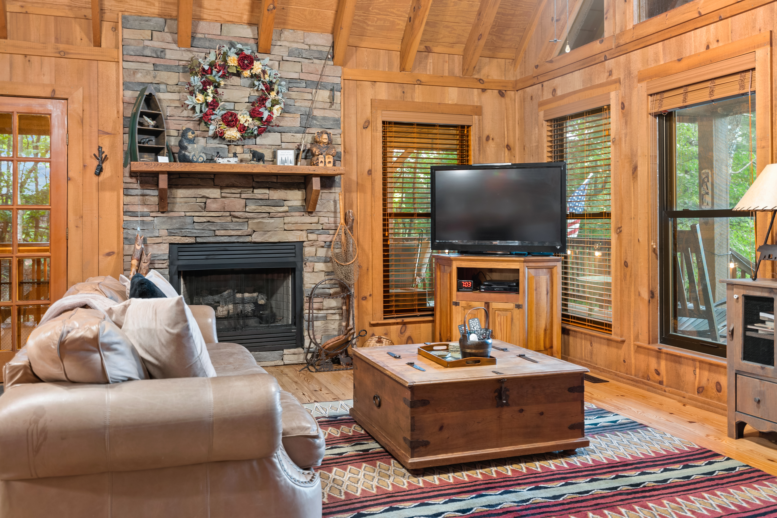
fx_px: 647
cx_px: 388
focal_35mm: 30
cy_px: 259
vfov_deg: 43.6
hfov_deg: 61.9
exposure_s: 1.3
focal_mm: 30
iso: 320
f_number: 4
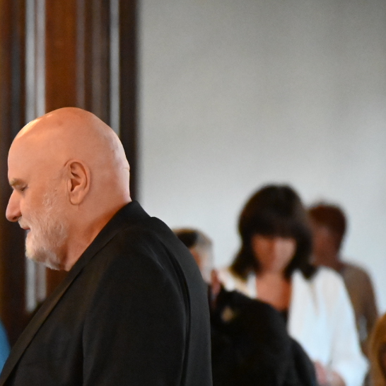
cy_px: 322
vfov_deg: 3.5
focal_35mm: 504
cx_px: -152
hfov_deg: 3.5
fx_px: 6358
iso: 20000
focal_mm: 200
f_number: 5.3
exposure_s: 1/800
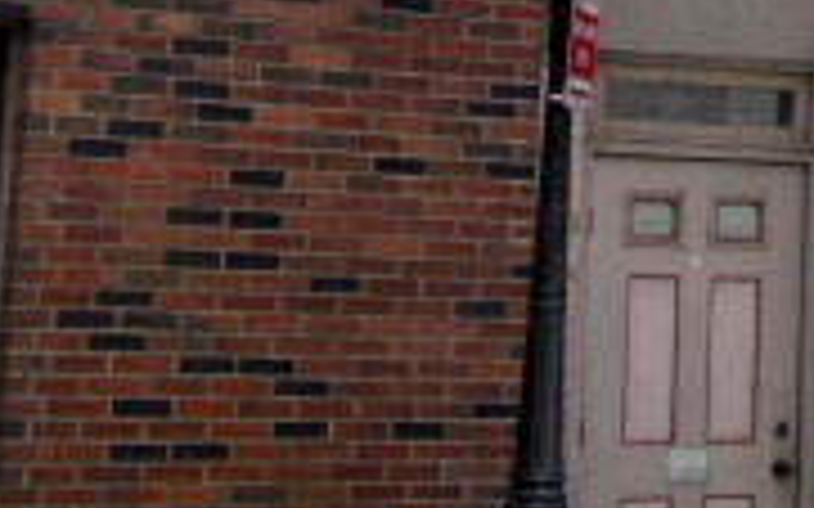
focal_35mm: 135
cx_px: 1246
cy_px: -477
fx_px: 2994
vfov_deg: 9.2
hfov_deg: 14.4
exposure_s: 1/60
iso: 100
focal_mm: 6.3
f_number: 7.8
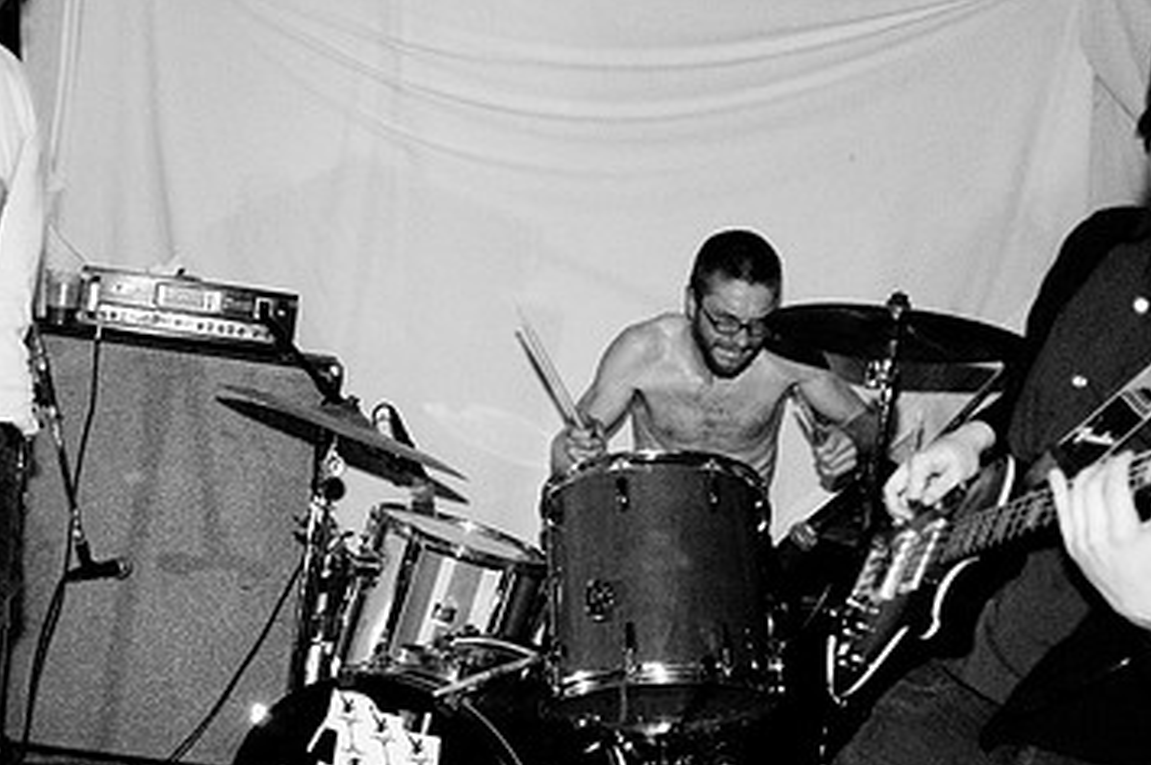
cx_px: 363
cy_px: 426
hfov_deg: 39.8
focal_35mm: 49
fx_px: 1565
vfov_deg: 27.5
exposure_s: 1/50
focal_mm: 20
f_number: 2.8
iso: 1250
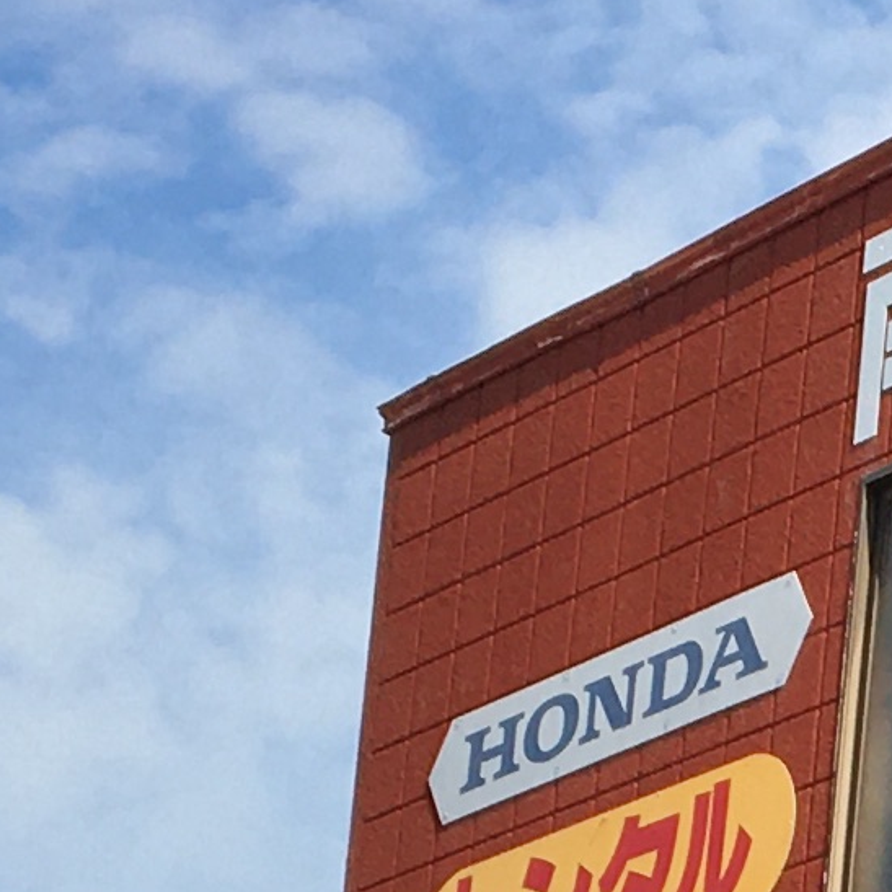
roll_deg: -2.6
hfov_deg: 9.0
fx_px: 5510
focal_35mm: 189
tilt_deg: +13.1
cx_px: 1459
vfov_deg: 8.9
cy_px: 1626
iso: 25
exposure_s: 1/1538
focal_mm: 4.15
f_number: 2.2
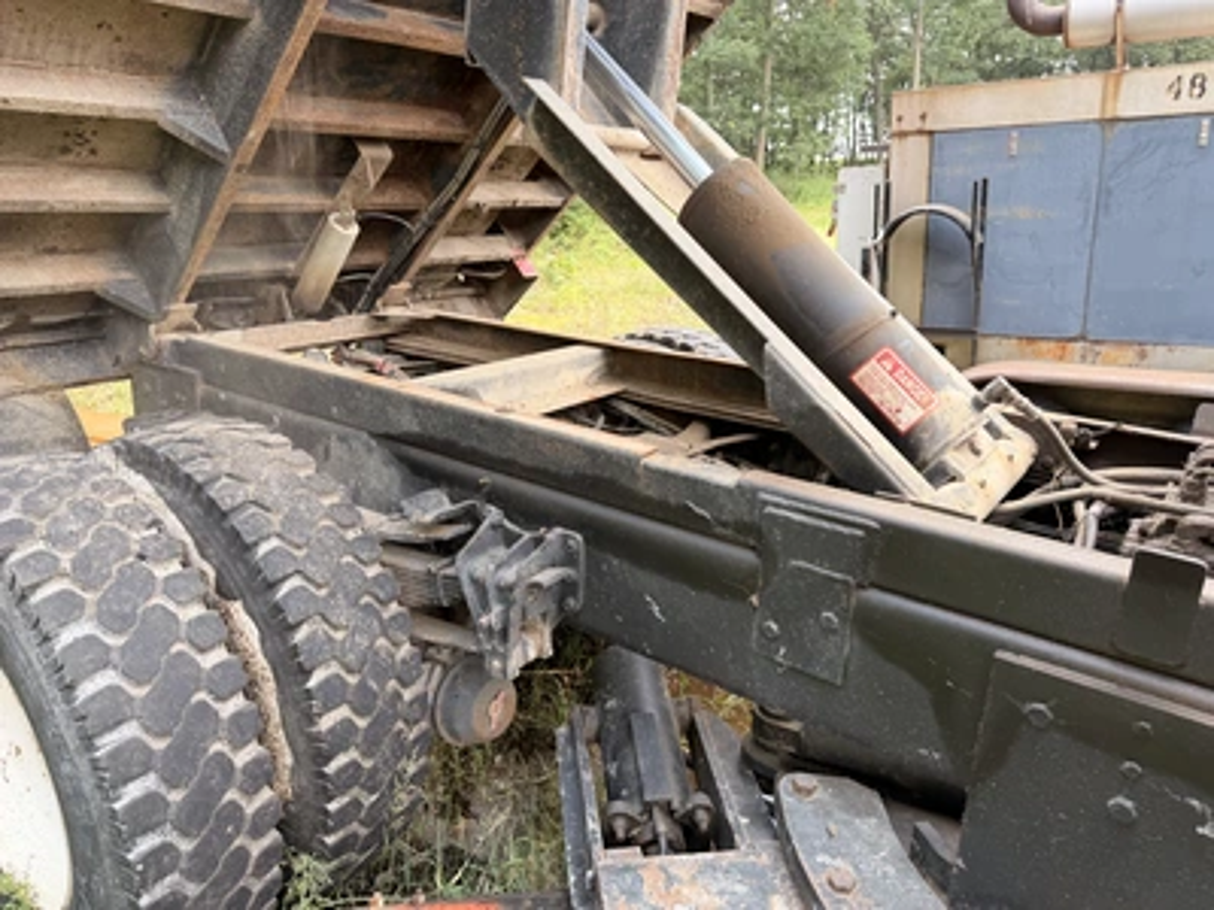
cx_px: 607
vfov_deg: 56.8
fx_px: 842
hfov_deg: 71.6
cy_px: 455
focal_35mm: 24
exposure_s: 1/226
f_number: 1.78
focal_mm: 6.76
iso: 64
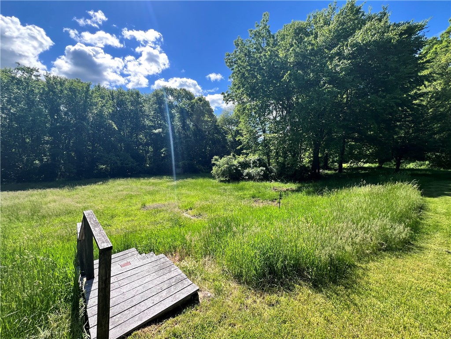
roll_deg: -1.3
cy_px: 170
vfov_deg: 89.9
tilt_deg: -3.7
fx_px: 169
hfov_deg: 106.2
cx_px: 226
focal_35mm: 13
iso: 32
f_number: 1.8
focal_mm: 1.57
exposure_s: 1/737
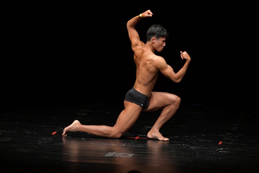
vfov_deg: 4.4
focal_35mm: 315
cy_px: 86
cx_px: 130
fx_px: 2265
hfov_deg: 6.5
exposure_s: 1/400
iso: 3200
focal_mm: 210
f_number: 5.6
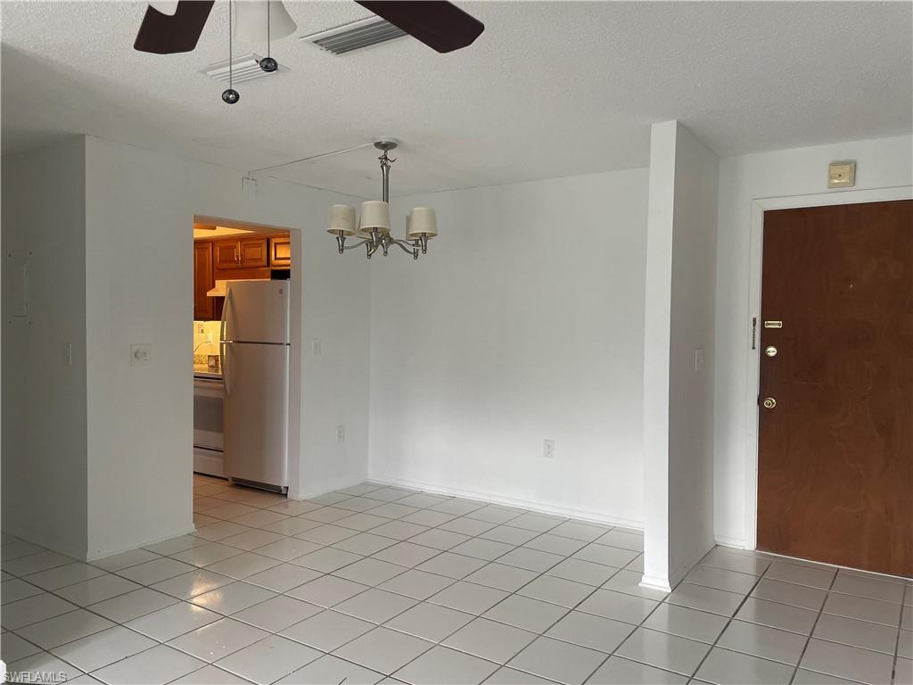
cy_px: 342
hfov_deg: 67.3
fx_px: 686
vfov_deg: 53.1
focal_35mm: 26
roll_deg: -0.3
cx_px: 456
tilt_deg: -1.2
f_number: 1.6
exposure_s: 1/60
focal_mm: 4.2
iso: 100
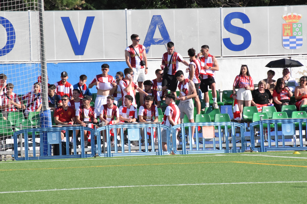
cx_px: 154
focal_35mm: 300
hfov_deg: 6.9
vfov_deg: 4.6
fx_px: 2558
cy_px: 102
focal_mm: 200
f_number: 10
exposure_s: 1/4000
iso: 3200
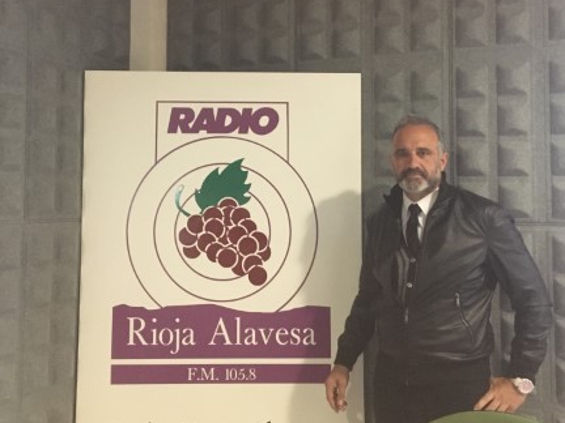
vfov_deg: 33.4
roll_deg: -0.4
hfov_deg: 43.8
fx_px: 702
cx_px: 251
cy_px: 153
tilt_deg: +2.5
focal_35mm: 43
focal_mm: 4.15
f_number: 2.2
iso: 320
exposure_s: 1/17
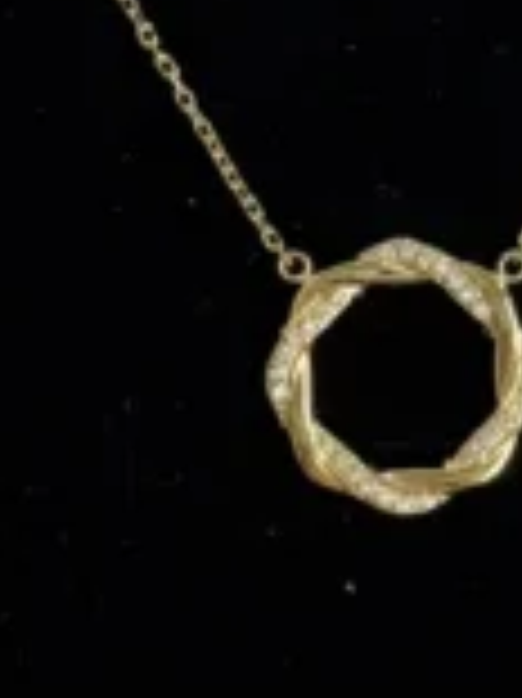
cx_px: 382
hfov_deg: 11.9
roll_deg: +0.5
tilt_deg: -24.8
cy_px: 72
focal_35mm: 124
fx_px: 2497
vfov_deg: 15.7
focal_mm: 6.76
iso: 64
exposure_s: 1/232
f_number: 1.78
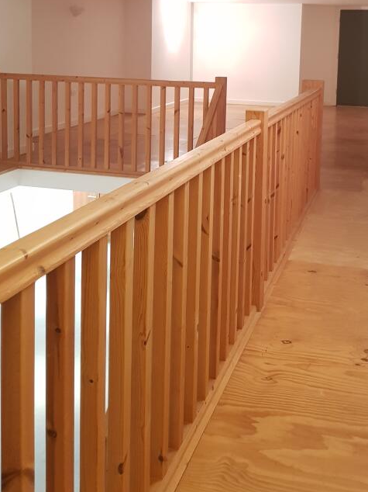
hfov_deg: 34.3
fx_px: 596
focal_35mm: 42
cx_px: 205
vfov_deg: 43.2
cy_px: 115
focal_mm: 4.2
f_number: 1.7
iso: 320
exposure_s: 1/10
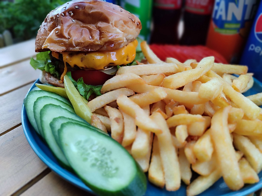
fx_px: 189
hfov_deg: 69.4
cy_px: 98
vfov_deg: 54.9
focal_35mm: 25
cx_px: 131
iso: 557
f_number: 1.89
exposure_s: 1/50
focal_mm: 5.95
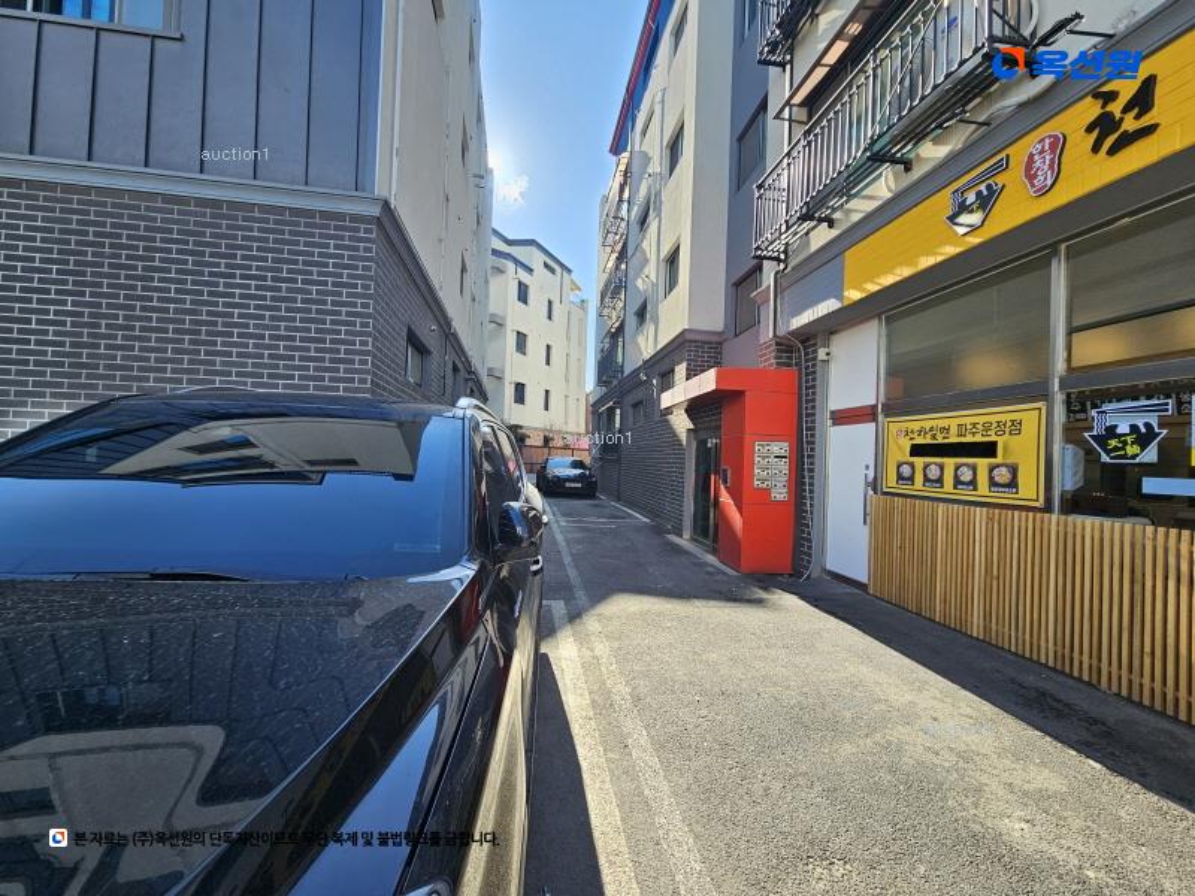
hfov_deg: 106.2
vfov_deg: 89.9
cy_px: 448
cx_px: 598
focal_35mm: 13
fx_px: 449
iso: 50
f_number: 2.2
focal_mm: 2.2
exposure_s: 1/457
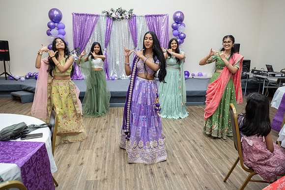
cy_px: 95
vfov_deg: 47.9
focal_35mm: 27
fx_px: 214
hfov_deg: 67.3
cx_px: 142
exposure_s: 1/160
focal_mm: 27
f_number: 4
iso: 1000
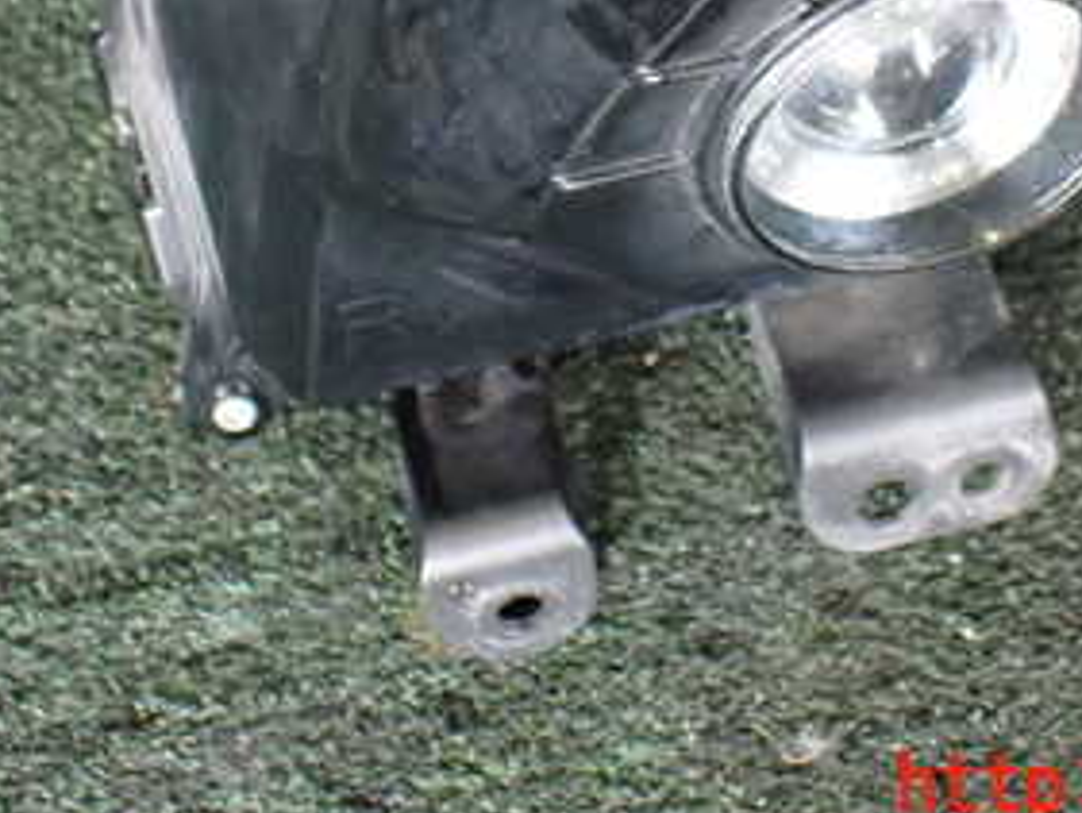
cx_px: 612
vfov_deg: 22.0
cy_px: -31
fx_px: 2001
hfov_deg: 30.2
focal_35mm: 64
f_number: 2.3
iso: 800
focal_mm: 5.4
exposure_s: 1/80
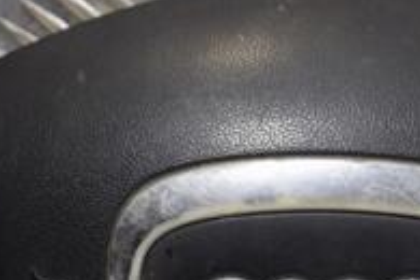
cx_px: 302
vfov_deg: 3.7
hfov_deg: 5.6
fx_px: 4305
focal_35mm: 369
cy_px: 345
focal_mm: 80
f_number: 5.3
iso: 400
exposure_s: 1/80
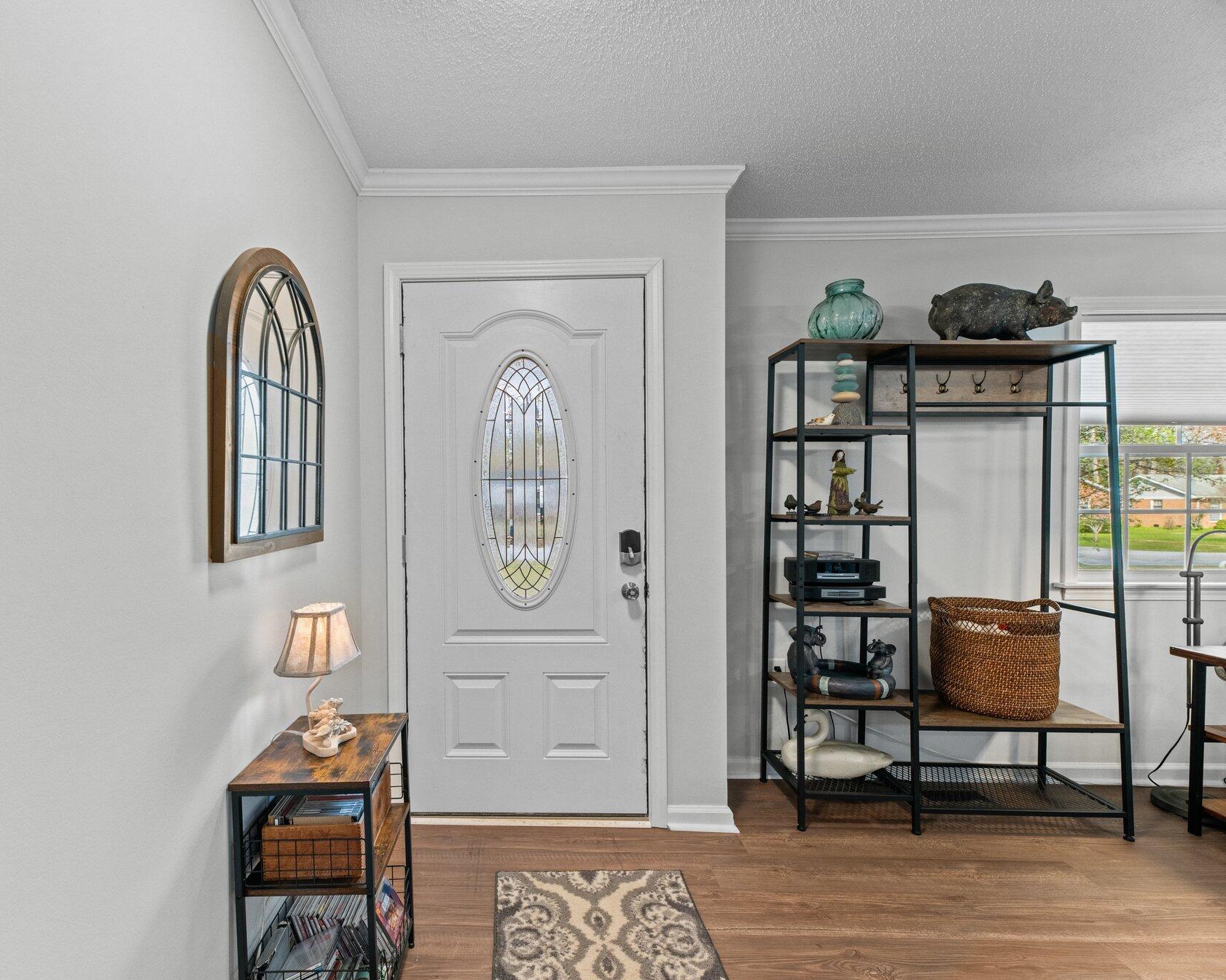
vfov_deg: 80.4
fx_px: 580
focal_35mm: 16
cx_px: 519
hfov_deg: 92.4
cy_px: 497
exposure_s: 1/5
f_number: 9
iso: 400
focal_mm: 14
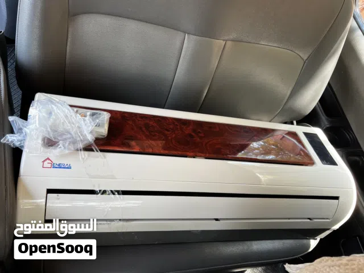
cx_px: 182
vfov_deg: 53.1
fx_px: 273
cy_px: 136
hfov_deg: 67.3
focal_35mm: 26
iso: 64
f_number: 1.5
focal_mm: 5.7
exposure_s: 1/121
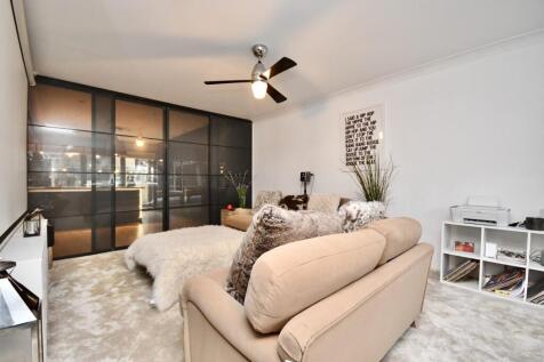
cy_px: 181
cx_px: 272
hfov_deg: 100.4
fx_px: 227
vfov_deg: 77.3
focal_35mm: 15
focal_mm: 10
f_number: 4
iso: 1800
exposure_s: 1/60
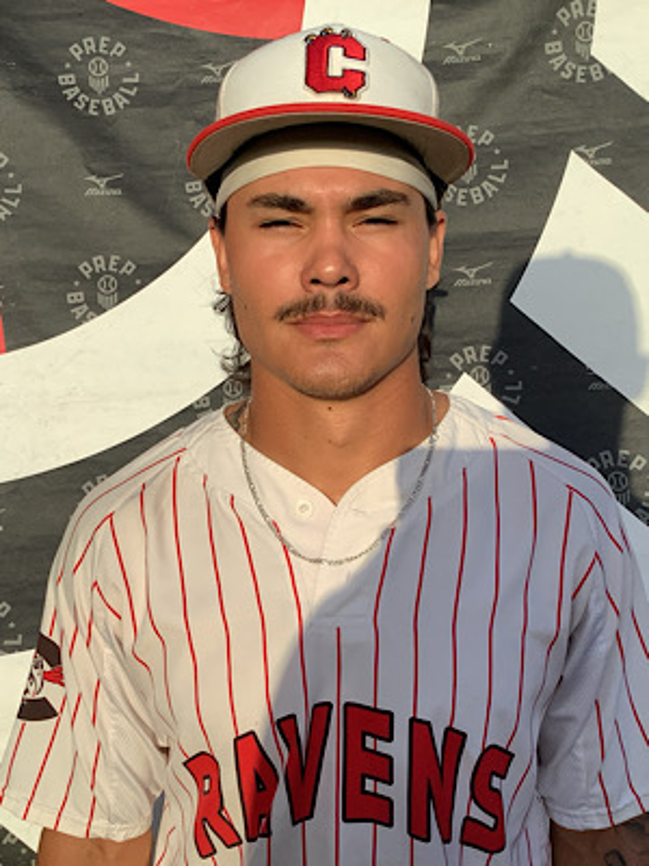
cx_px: 324
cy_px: 433
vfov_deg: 58.4
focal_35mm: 31
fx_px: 775
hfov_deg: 45.4
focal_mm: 3.3
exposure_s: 1/1087
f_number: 2.4
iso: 25
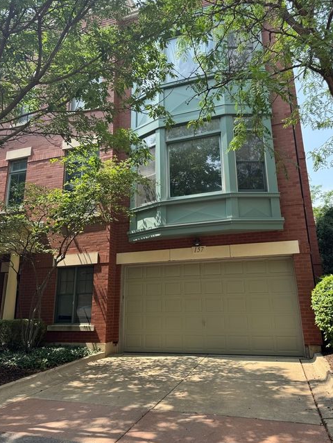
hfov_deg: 54.9
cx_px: 164
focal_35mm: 25
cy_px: 216
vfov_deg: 69.4
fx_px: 321
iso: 80
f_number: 1.78
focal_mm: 6.76
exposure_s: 1/980
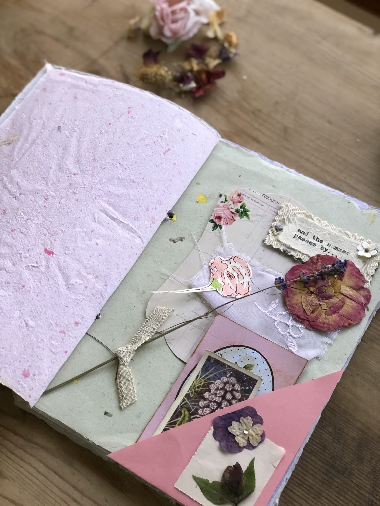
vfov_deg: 33.8
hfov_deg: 25.7
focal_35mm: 57
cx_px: 190
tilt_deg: -57.4
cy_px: 253
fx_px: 834
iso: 64
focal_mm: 6.6
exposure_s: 1/30
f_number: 2.8
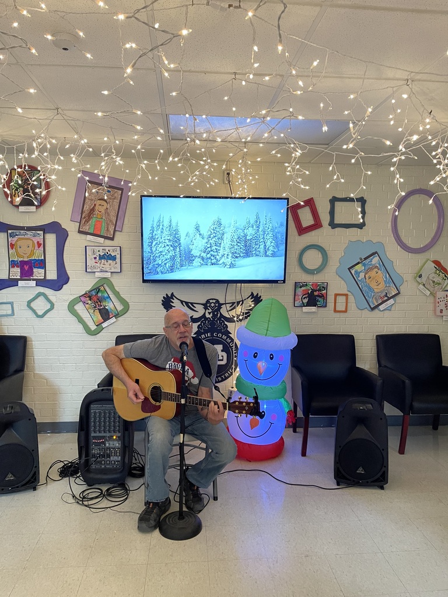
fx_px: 449
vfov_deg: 67.3
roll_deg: -0.5
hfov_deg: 53.1
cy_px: 298
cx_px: 224
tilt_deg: -4.5
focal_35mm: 26
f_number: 1.6
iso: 250
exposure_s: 1/60
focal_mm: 5.1
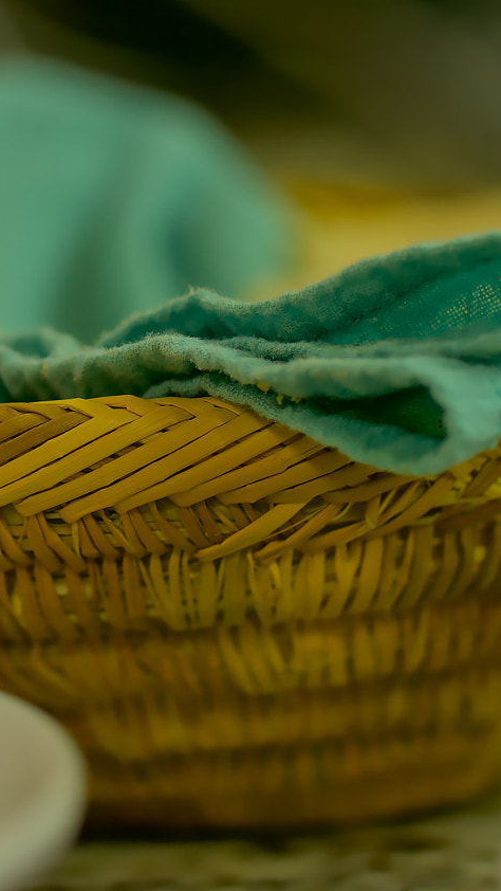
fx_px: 4933
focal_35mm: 209
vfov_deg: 10.3
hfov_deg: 5.8
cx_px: 141
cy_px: 339
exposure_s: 1/80
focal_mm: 70
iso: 100
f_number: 2
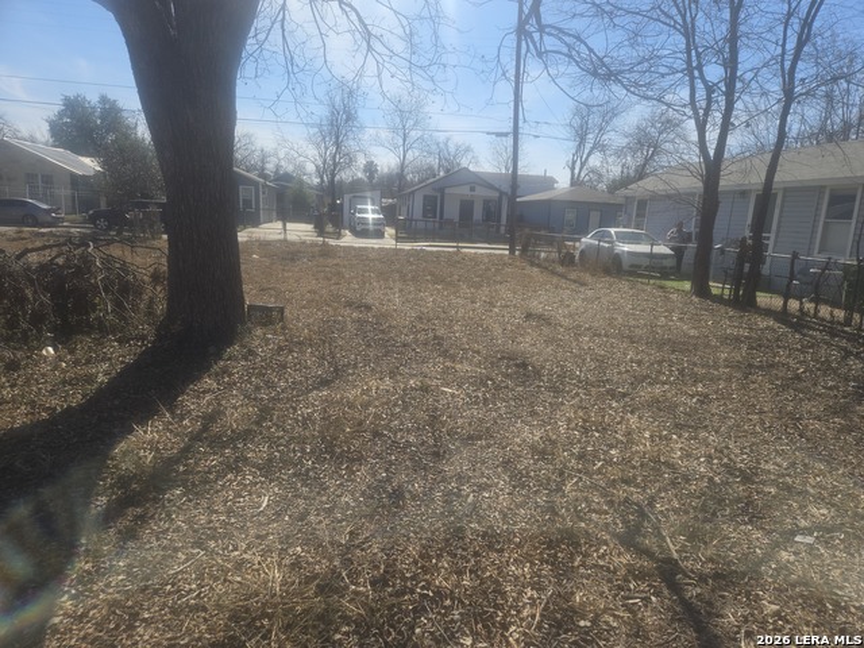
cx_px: 432
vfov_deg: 58.9
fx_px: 574
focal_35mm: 23
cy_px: 324
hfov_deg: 73.9
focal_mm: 5.4
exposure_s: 1/2198
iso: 25
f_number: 1.8
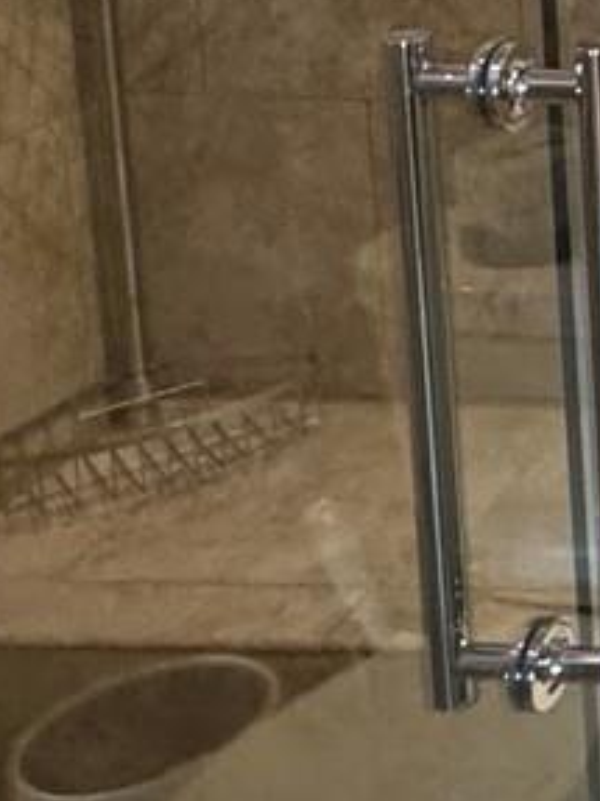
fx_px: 1804
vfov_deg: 22.9
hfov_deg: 13.6
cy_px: -176
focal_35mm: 78
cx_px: 1437
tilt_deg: -10.0
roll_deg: -0.7
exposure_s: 1/60
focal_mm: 2.22
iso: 320
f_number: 2.2
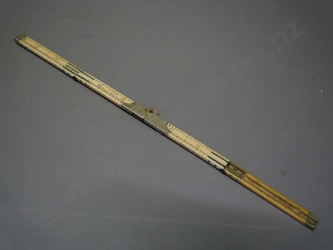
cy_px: 125
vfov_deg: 36.0
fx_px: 385
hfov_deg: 46.8
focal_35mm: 40
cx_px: 166
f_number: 4.1
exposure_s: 1/250
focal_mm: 20
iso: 1600
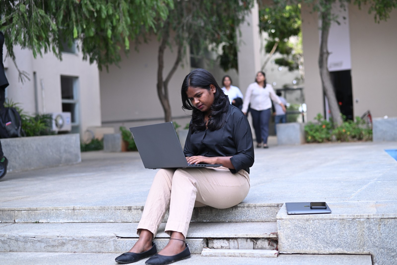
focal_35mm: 50
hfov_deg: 39.6
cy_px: 132
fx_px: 551
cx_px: 198
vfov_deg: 27.0
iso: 800
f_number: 2.8
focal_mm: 50
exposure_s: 1/3200
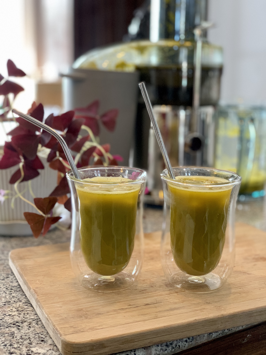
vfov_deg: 36.8
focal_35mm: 52
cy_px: 178
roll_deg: -0.9
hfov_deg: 28.0
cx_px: 133
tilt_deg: -11.8
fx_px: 533
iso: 200
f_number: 2.4
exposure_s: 1/60
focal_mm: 6
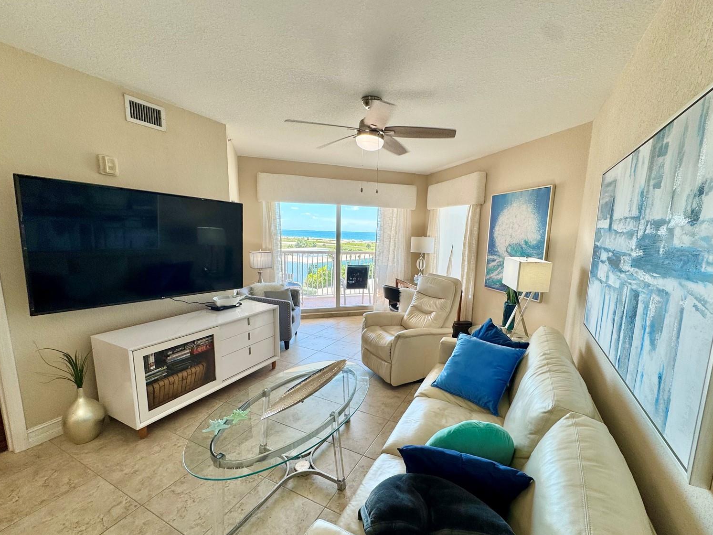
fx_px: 309
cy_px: 284
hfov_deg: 98.1
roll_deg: -2.1
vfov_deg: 81.7
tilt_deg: -9.8
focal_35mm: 15
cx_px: 378
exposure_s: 1/120
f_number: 2.2
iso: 40
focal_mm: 2.22
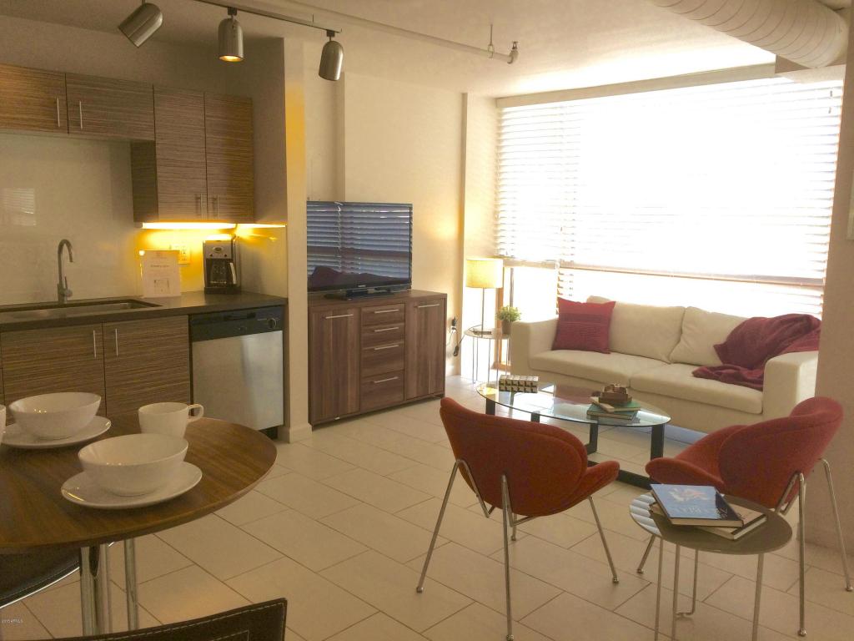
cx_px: 427
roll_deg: -0.4
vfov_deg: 48.2
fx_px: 715
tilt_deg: -7.7
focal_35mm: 29
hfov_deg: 61.7
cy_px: 320
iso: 40
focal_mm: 4.15
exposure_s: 1/120
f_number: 2.2
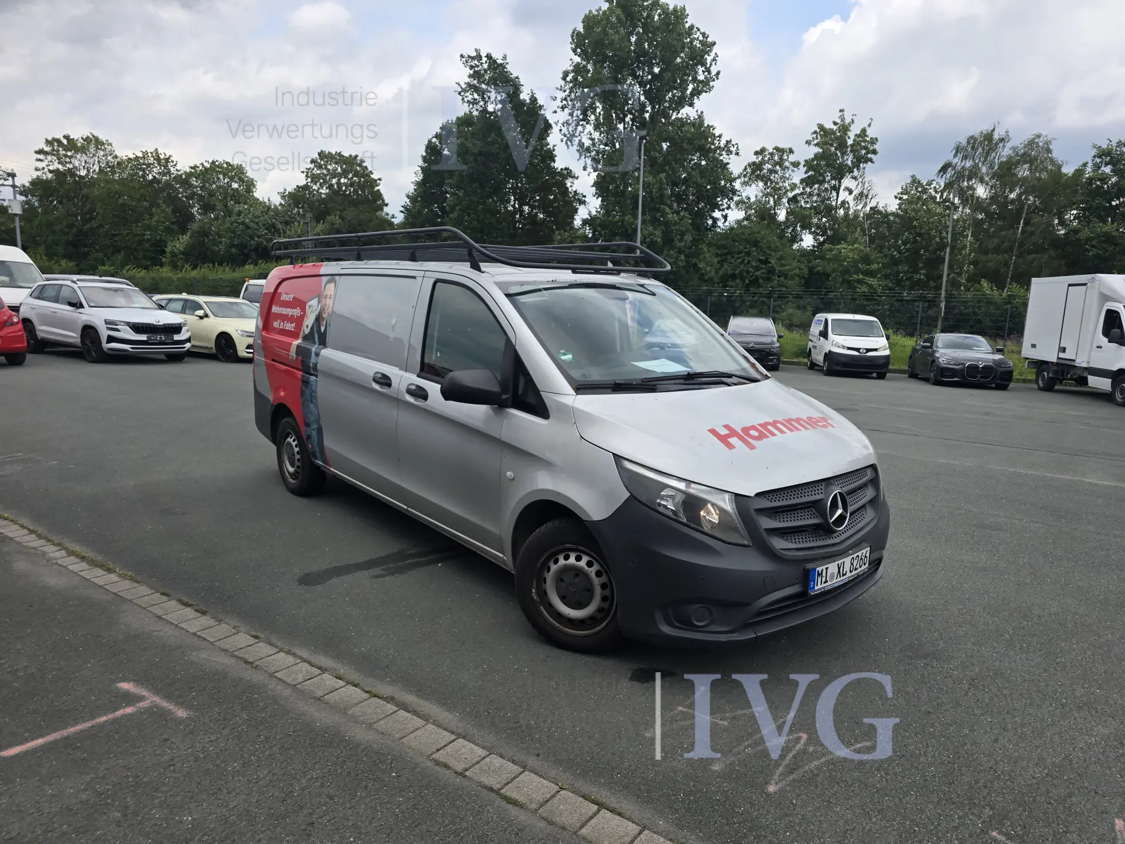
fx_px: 747
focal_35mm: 23
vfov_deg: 58.9
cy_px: 422
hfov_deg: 73.9
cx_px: 562
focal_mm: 6.3
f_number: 1.7
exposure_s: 1/417
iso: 12
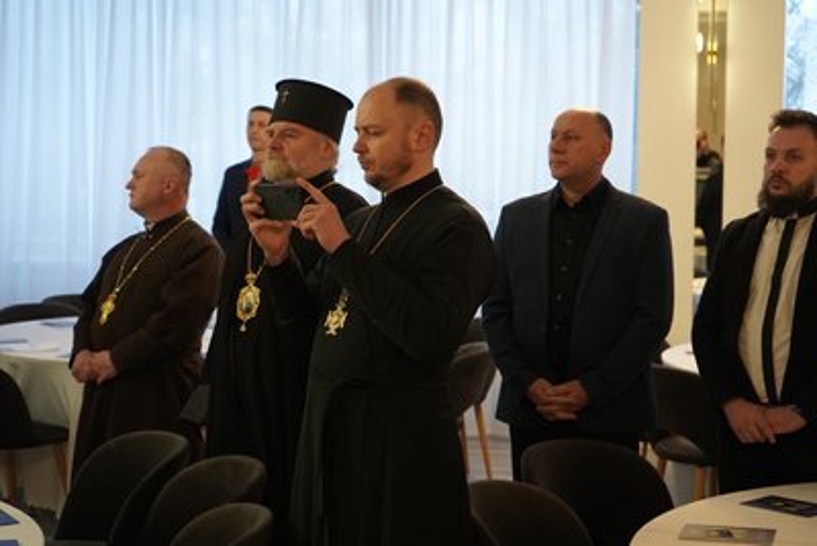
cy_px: 273
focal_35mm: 68
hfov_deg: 29.6
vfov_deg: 20.0
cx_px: 408
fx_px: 1544
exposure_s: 1/160
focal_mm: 68
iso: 3200
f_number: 5.6
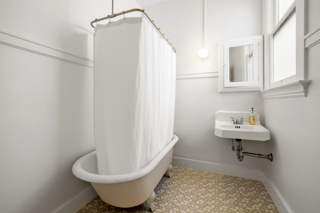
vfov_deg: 75.4
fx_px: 138
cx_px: 160
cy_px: 106
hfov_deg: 98.6
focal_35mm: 16
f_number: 9
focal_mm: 15.5
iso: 400
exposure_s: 1/13
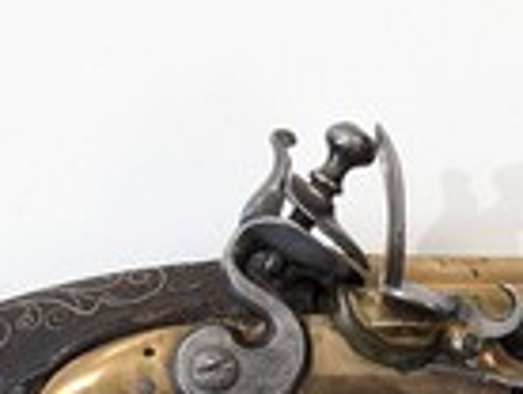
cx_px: 394
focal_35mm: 174
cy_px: 508
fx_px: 2633
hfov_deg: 11.3
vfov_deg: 8.4
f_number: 1.85
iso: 156
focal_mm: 6.81
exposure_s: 1/99.9
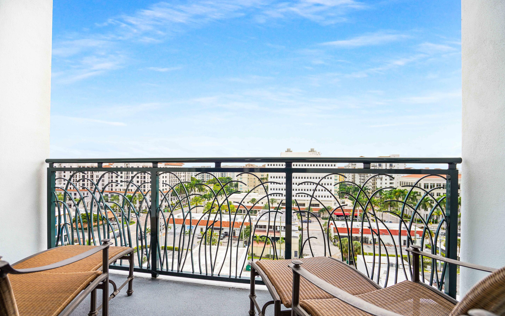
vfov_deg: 67.9
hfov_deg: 94.3
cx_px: 245
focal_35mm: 17
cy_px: 168
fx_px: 234
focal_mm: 16
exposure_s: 1/1000
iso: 160
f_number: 4
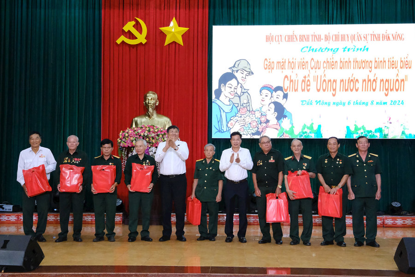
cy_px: 138
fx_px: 403
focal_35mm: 35
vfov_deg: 37.9
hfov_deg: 54.4
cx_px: 208
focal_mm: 23.5
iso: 12800
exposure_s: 1/400
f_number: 5.6
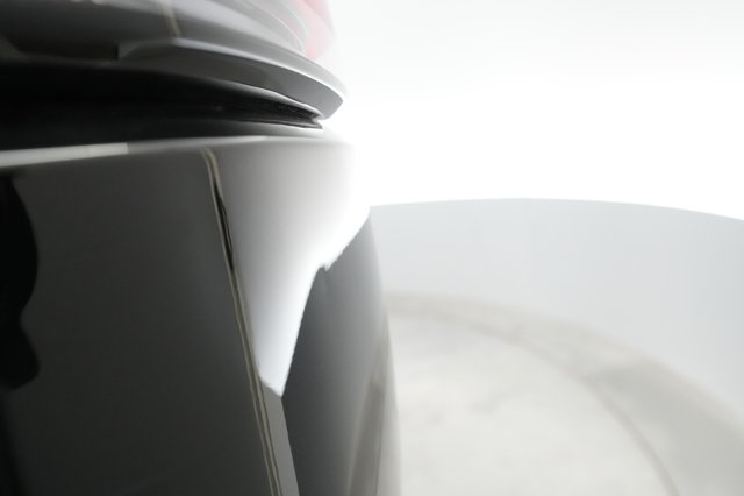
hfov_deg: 69.4
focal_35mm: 26
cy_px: 248
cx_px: 372
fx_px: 537
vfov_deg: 49.5
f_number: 5
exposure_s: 1/125
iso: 6400
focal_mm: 26
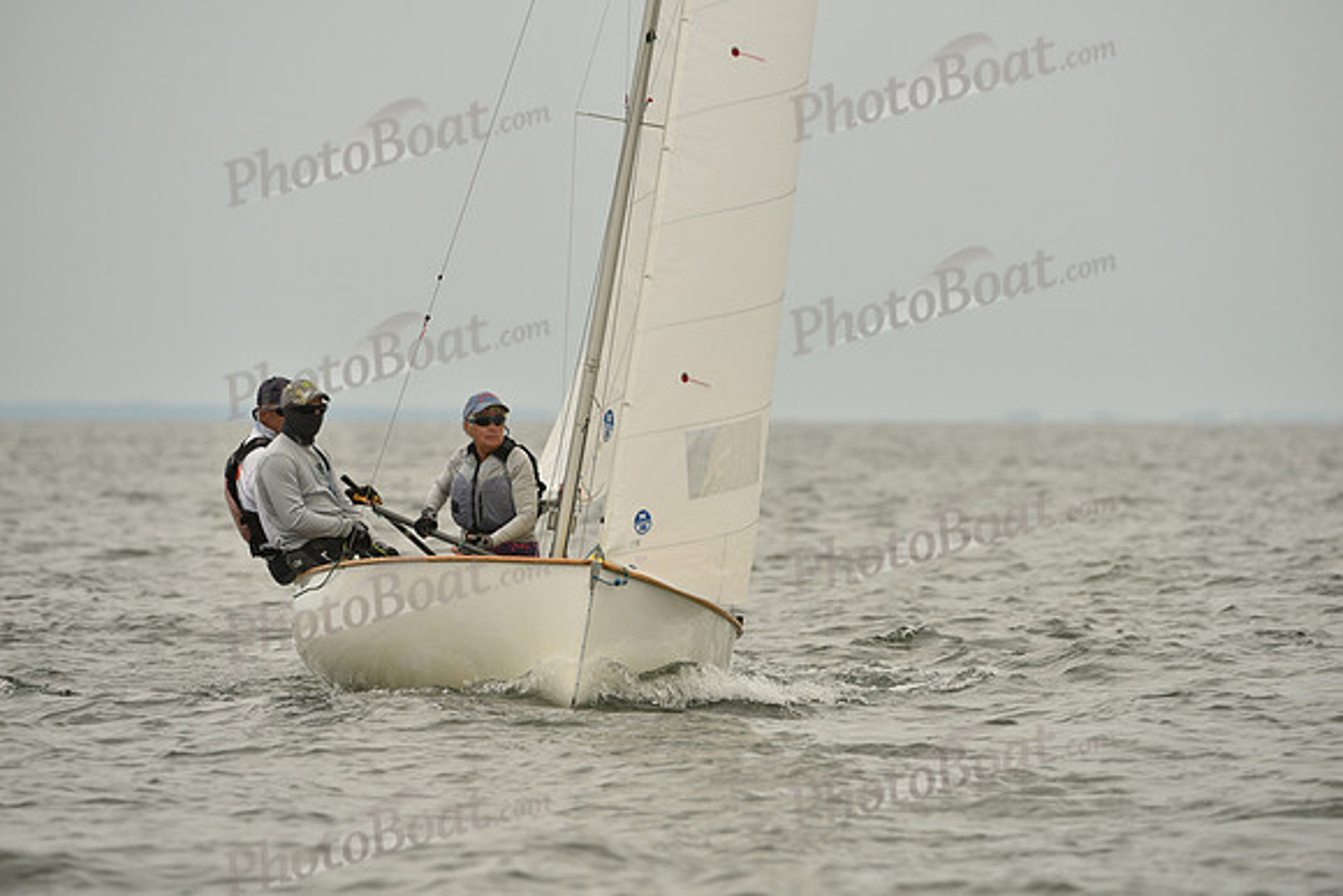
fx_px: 14925
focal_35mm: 400
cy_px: 448
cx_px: 672
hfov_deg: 5.2
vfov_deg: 3.4
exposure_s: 1/1250
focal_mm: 400
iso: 320
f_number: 7.1
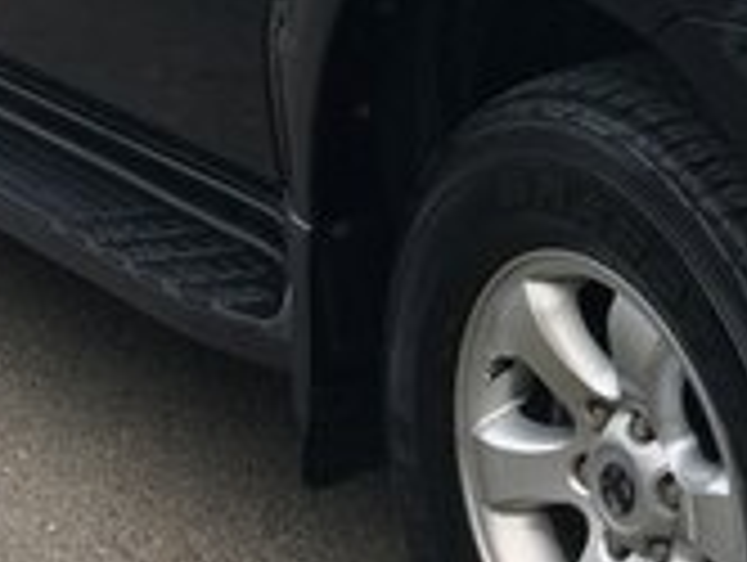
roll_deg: +3.1
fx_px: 2485
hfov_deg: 16.3
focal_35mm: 115
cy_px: -191
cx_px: 918
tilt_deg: -11.7
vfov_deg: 12.5
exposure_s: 1/100
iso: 64
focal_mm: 4.15
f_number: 2.2
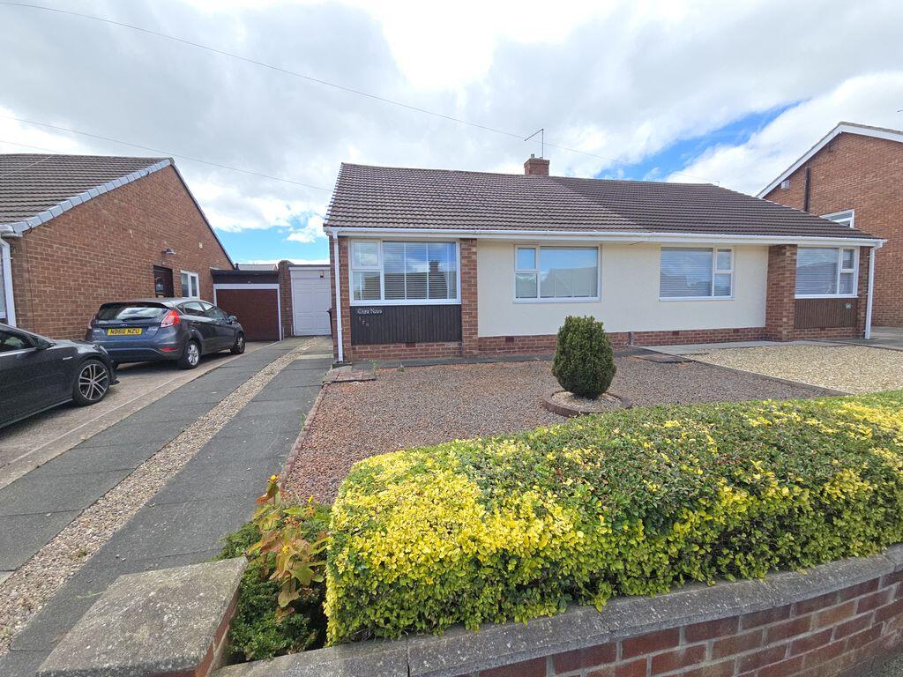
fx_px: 339
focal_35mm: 13
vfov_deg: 89.9
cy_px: 338
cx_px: 452
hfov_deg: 106.2
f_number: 2.2
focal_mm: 2.2
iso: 50
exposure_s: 1/1339
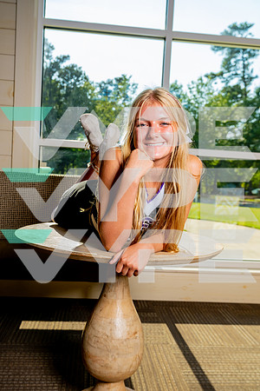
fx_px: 368
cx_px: 130
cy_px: 196
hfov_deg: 38.9
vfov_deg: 55.8
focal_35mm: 34
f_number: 5.6
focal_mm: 34
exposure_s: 1/250
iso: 200
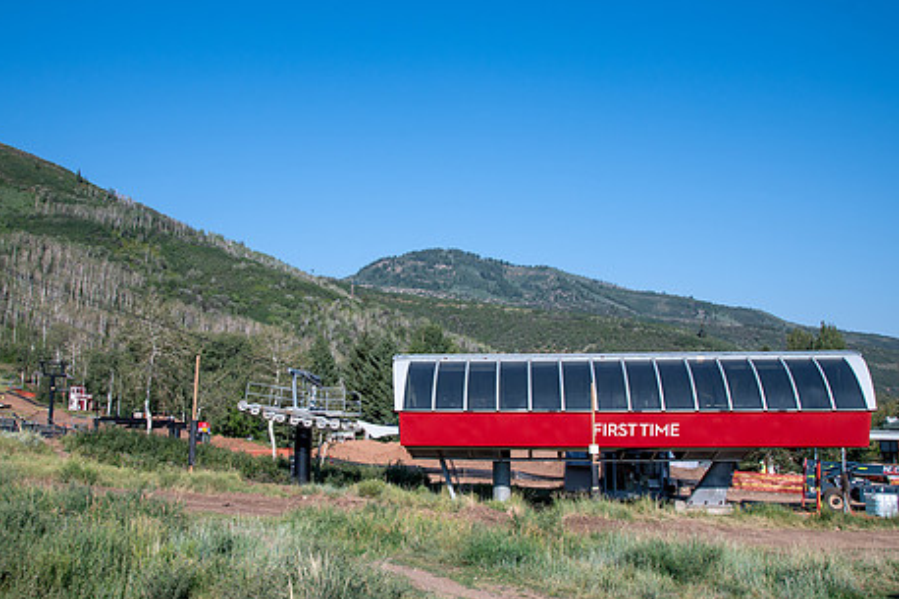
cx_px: 409
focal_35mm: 32
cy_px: 311
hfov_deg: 58.6
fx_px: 799
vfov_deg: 41.1
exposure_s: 1/500
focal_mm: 24
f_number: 8
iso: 200
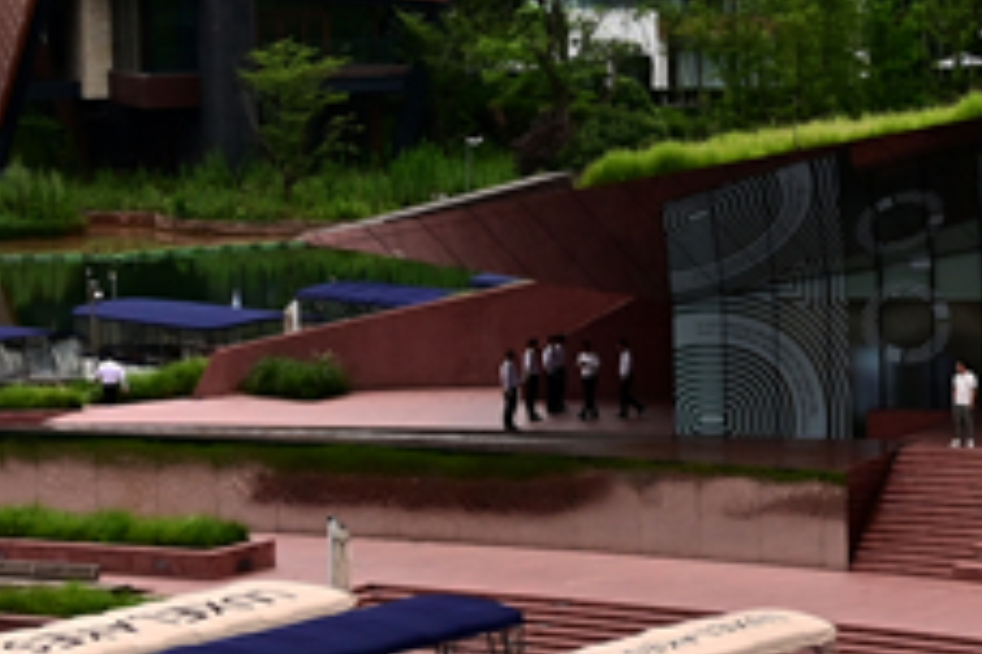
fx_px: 5319
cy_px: 176
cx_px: 1077
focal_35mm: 195
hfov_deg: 10.4
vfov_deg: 7.0
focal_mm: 37
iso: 200
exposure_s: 1/80
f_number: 8
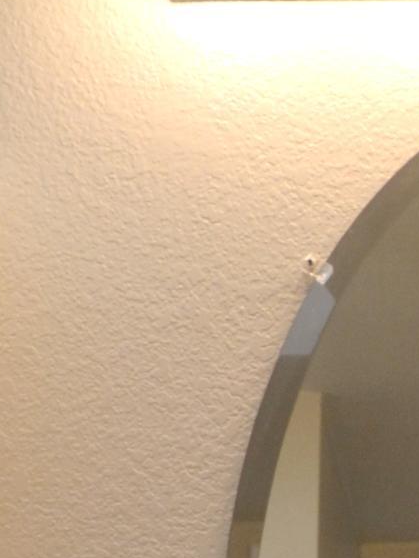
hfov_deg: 9.4
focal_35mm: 155
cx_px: 588
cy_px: 762
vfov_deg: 12.3
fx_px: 2500
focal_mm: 20
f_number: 4.5
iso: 400
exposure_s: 1/80
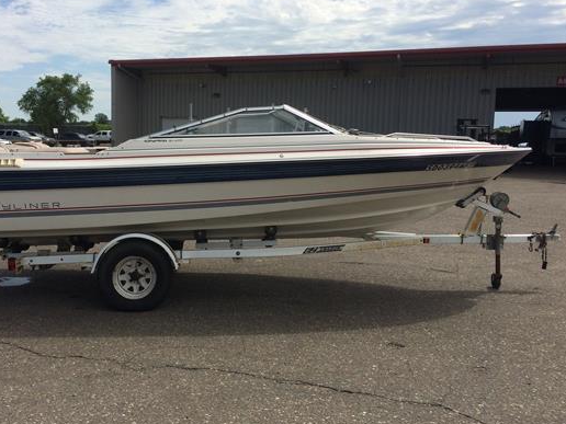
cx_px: 223
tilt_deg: -5.7
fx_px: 589
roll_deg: -0.4
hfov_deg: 51.0
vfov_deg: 39.6
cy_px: 193
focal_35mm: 36
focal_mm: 4.15
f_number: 2.2
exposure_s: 1/3165
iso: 32
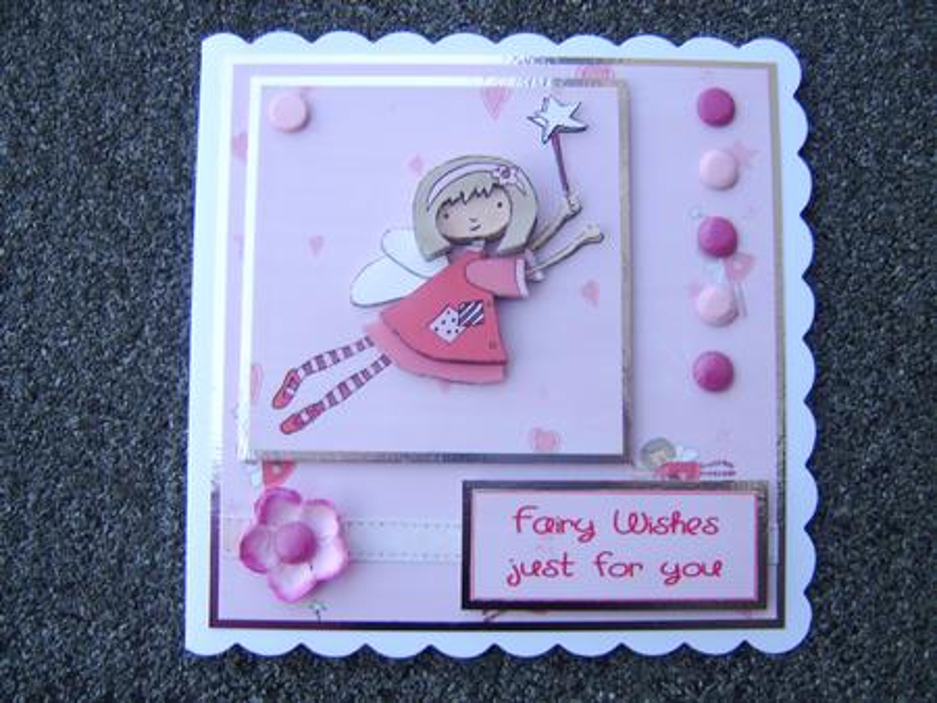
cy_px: 352
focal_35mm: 31
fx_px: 840
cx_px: 468
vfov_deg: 45.5
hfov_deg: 58.3
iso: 71
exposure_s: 1/92
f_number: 2.7
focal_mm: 8.13
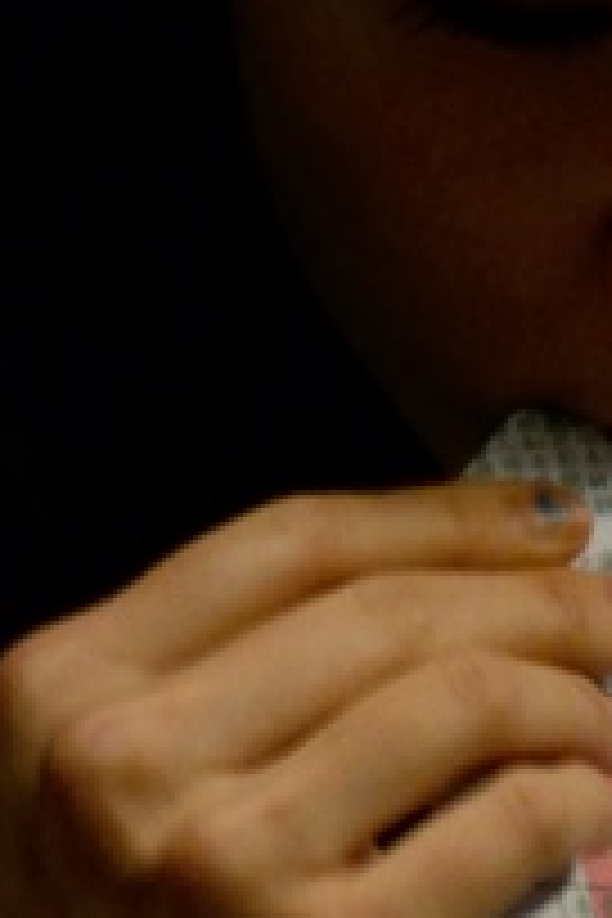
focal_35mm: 640
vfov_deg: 3.2
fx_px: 16306
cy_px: 18
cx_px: 648
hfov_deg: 2.1
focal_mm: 85
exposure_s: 1/60
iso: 1600
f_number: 5.6
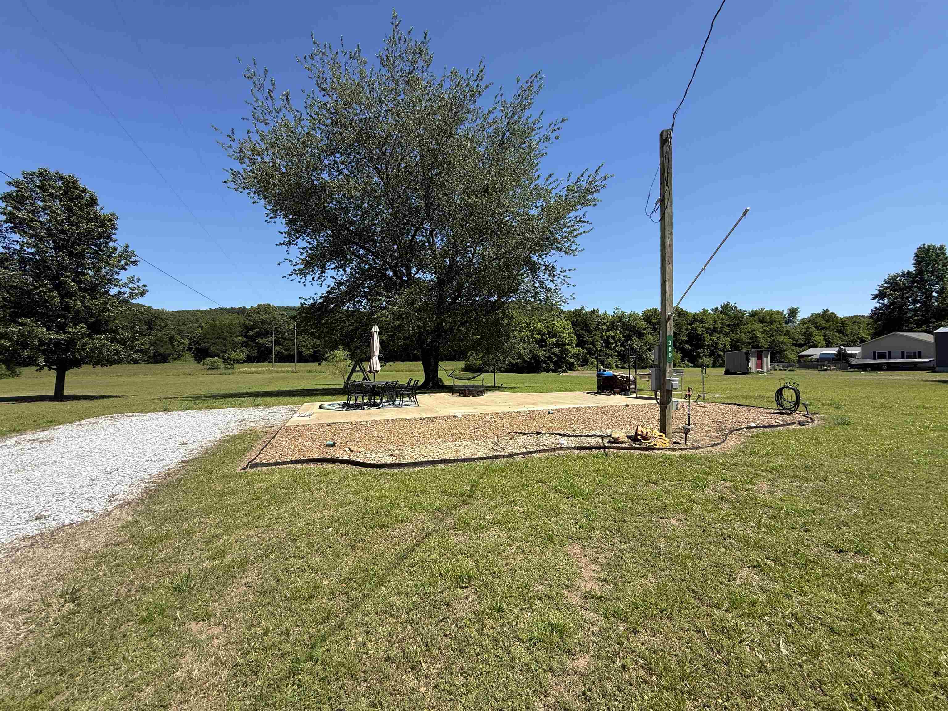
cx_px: 474
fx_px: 383
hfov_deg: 102.1
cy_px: 356
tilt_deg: +1.0
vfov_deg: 85.7
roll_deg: +0.1
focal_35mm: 14
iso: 50
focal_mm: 2.22
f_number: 2.2
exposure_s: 1/1698
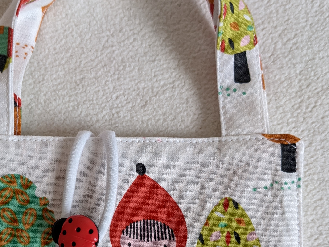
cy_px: 225
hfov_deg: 35.8
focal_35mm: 53
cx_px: 112
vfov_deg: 26.6
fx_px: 504
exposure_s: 1/40
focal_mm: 4.38
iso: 65
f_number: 1.73
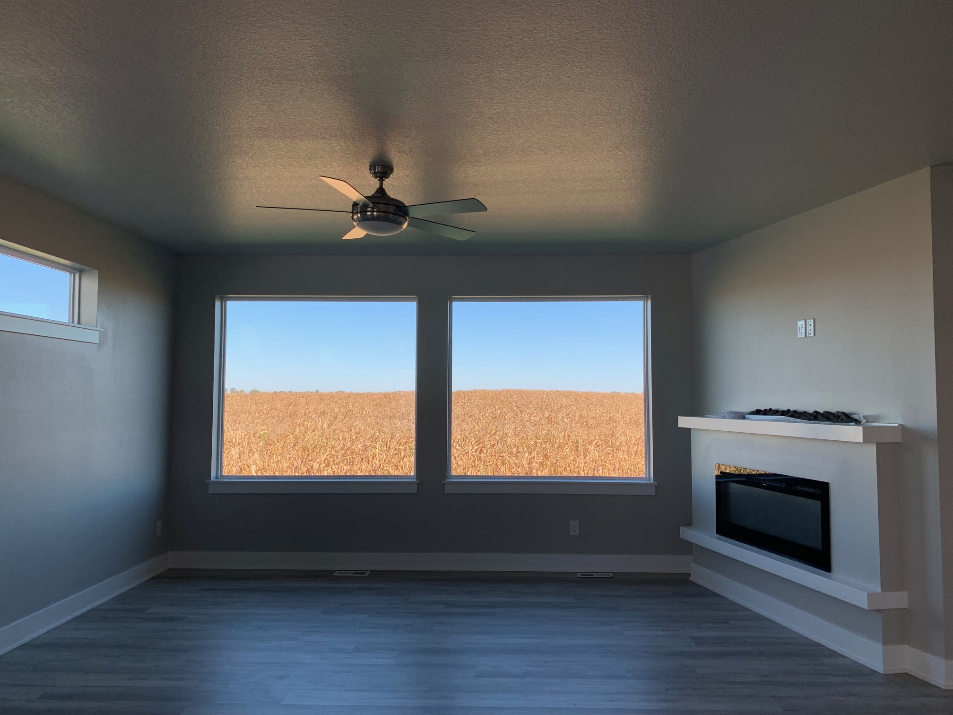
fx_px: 716
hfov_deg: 67.3
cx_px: 476
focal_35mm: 26
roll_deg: -0.8
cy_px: 358
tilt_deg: +3.7
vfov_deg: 53.1
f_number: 1.8
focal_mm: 4.25
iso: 25
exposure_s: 1/337
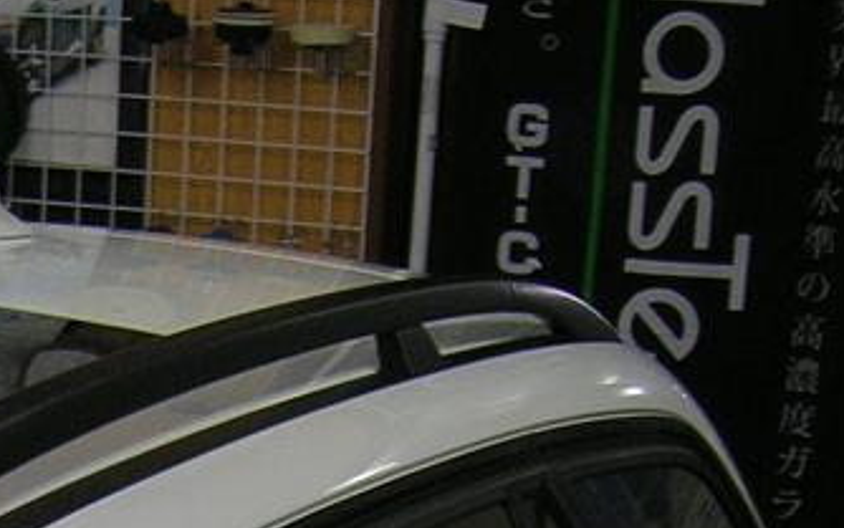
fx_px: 3221
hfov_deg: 14.1
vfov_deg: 8.9
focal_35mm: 140
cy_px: 1016
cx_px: -374
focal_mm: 5.7
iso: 50
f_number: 2.9
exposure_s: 1/30
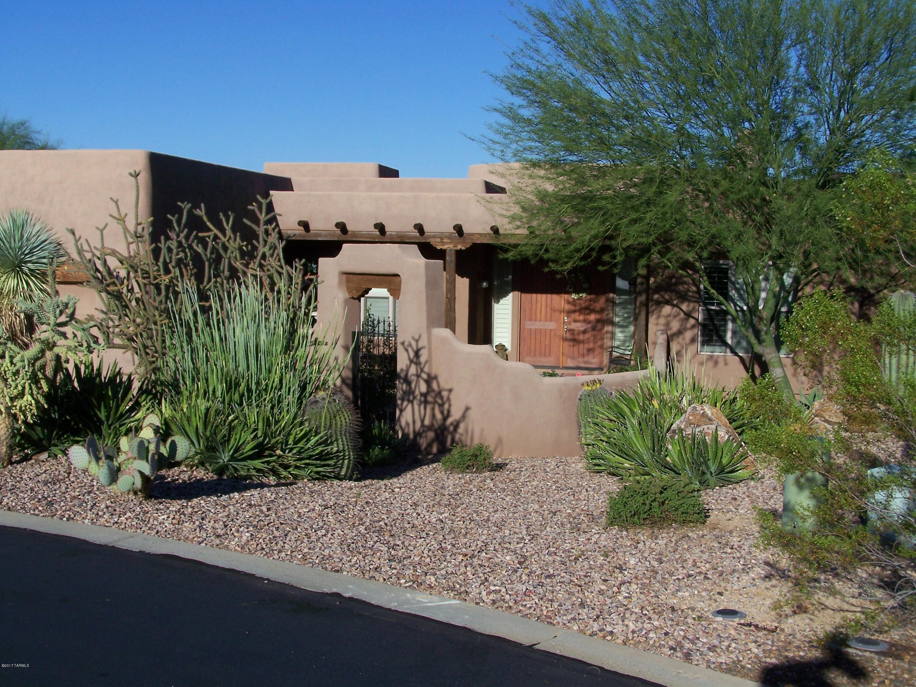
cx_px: 458
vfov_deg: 30.3
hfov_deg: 39.7
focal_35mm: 48
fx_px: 1270
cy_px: 344
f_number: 4
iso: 64
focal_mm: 8
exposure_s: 1/800
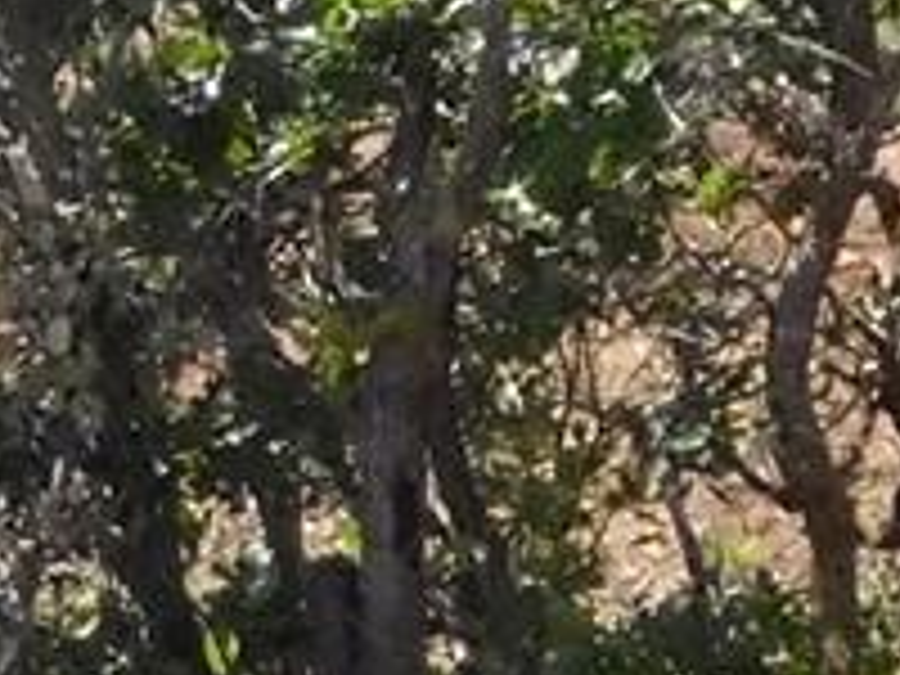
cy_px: -711
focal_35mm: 727
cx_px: -1242
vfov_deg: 2.0
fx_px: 18902
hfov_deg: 2.7
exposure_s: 1/640
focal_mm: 16.1
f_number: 9
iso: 800
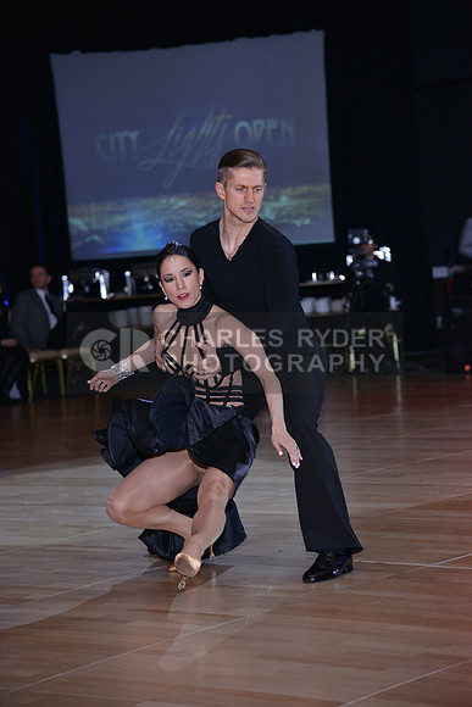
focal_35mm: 100
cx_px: 236
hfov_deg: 13.7
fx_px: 1965
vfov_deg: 20.4
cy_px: 354
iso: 1250
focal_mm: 100
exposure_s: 1/250
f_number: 4.5
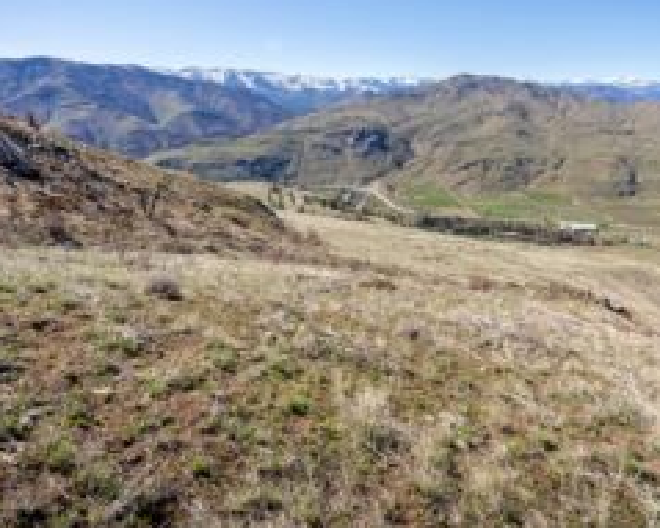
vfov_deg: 61.5
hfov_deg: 74.3
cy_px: 176
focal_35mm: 22
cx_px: 392
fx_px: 430
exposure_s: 1/1250
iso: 100
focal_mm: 14
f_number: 8
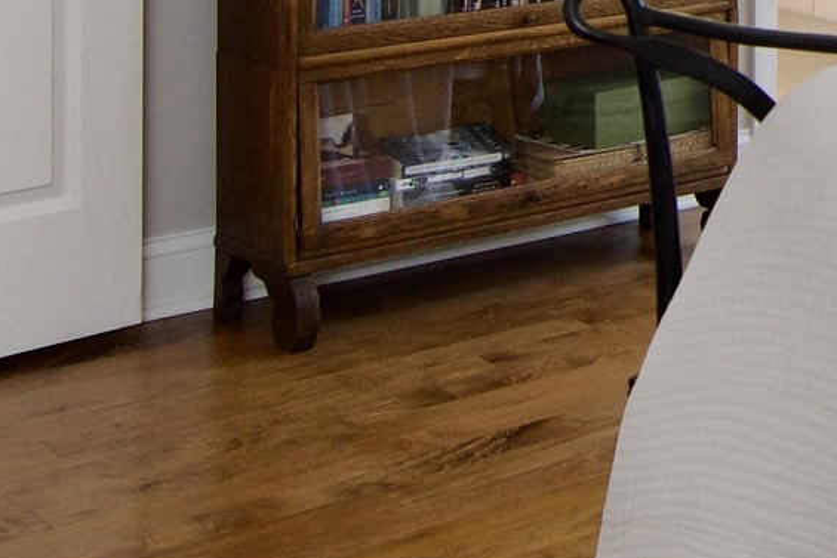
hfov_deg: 19.9
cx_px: 1230
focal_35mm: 90
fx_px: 2086
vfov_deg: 13.9
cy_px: -391
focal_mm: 11
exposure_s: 1/60
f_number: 4
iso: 400
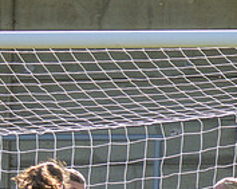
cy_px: 198
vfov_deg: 0.8
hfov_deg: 1.0
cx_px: -6
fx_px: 13557
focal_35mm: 1936
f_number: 2.8
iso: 200
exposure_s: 1/3200
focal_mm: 300
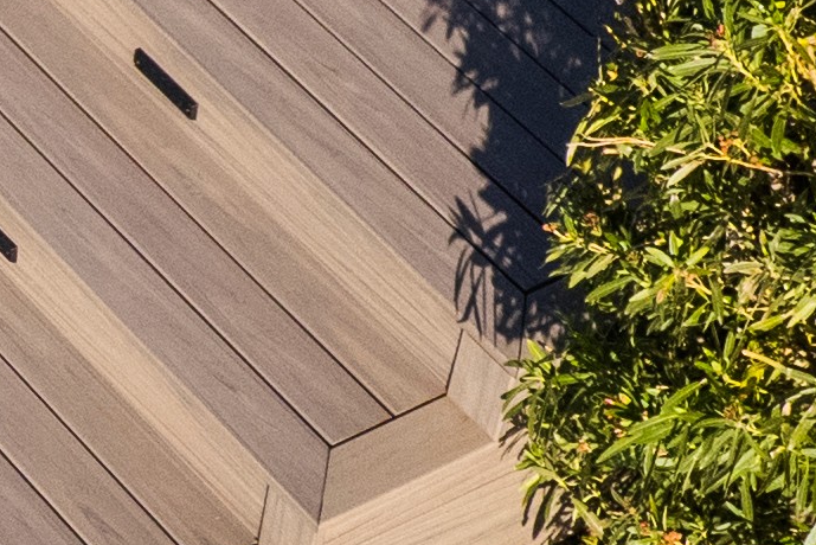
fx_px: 3945
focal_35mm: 174
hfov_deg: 11.2
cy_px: 134
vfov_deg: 7.9
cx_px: -528
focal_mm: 8.38
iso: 200
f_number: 2.8
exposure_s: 1/50
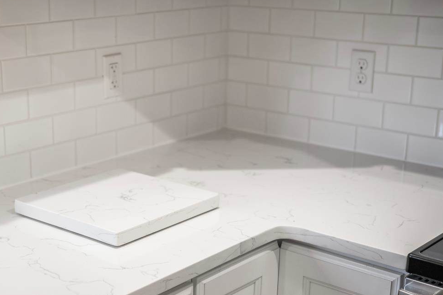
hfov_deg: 32.1
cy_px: 185
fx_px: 762
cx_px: 141
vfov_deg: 21.8
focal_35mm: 62
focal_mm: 40
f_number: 2.5
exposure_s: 1/200
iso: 500
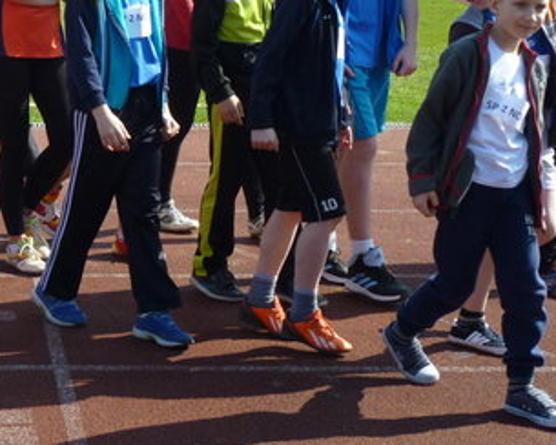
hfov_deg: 18.0
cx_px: 15
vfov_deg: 14.6
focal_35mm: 104
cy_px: 36
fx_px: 1711
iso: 160
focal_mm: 9
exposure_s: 1/640
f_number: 3.6
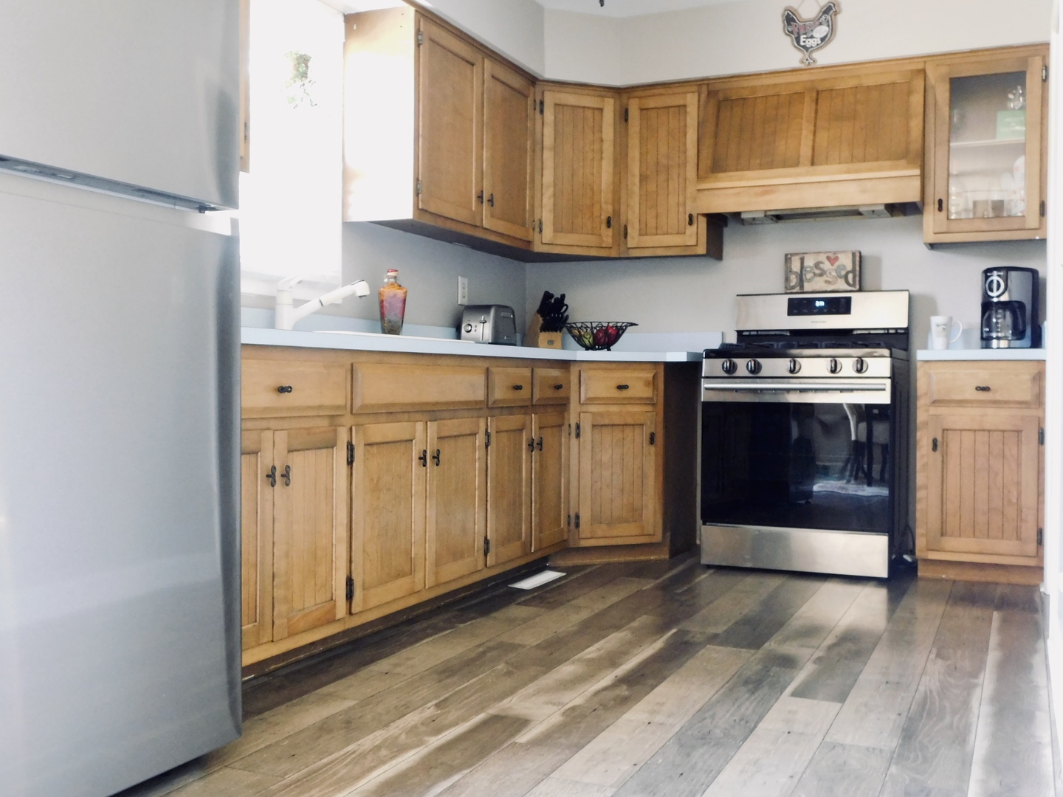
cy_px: 398
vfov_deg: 39.7
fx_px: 1106
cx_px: 532
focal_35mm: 36
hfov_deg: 51.4
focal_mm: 6.3
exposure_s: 1/8
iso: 640
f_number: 3.5
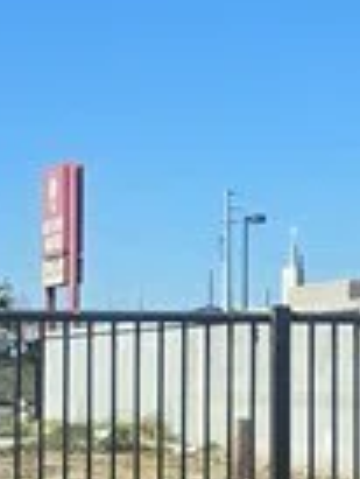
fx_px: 2381
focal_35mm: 172
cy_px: 353
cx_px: 224
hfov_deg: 8.6
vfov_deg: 11.5
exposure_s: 1/292
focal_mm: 6.3
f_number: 1.7
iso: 12
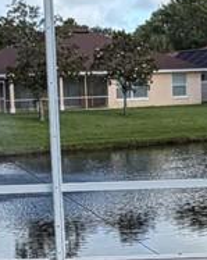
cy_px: 216
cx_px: 126
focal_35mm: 117
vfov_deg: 16.3
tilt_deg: -9.2
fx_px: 898
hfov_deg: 13.1
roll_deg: +2.3
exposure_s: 1/502
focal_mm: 2.22
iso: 40
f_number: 2.2
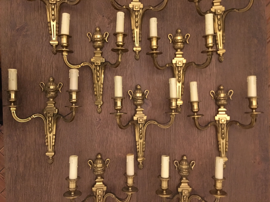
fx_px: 226
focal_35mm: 29
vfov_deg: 48.2
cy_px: 101
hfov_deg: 61.7
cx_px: 135
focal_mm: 4.15
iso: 125
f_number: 2.2
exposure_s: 1/8
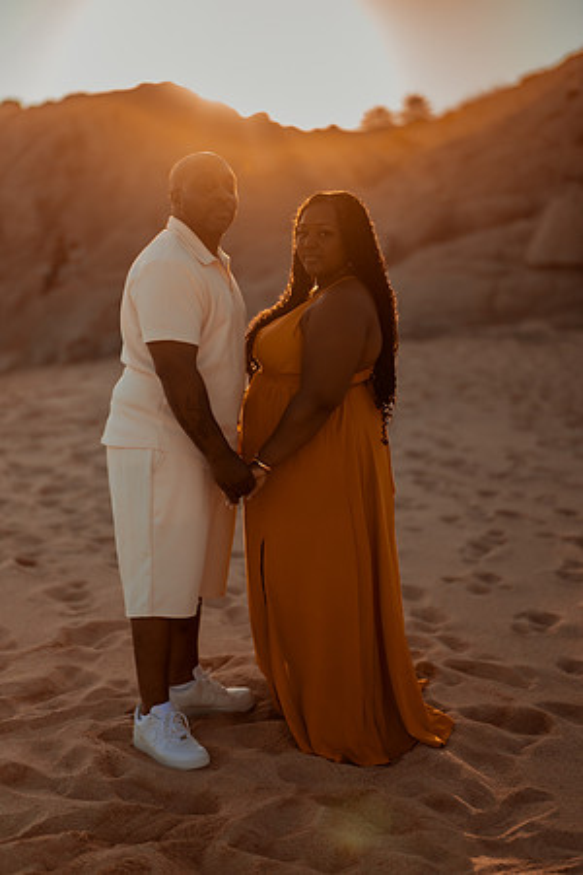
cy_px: 438
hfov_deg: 23.4
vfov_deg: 34.5
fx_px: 1409
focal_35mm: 58
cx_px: 292
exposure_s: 1/4000
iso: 100
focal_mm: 58
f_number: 1.4
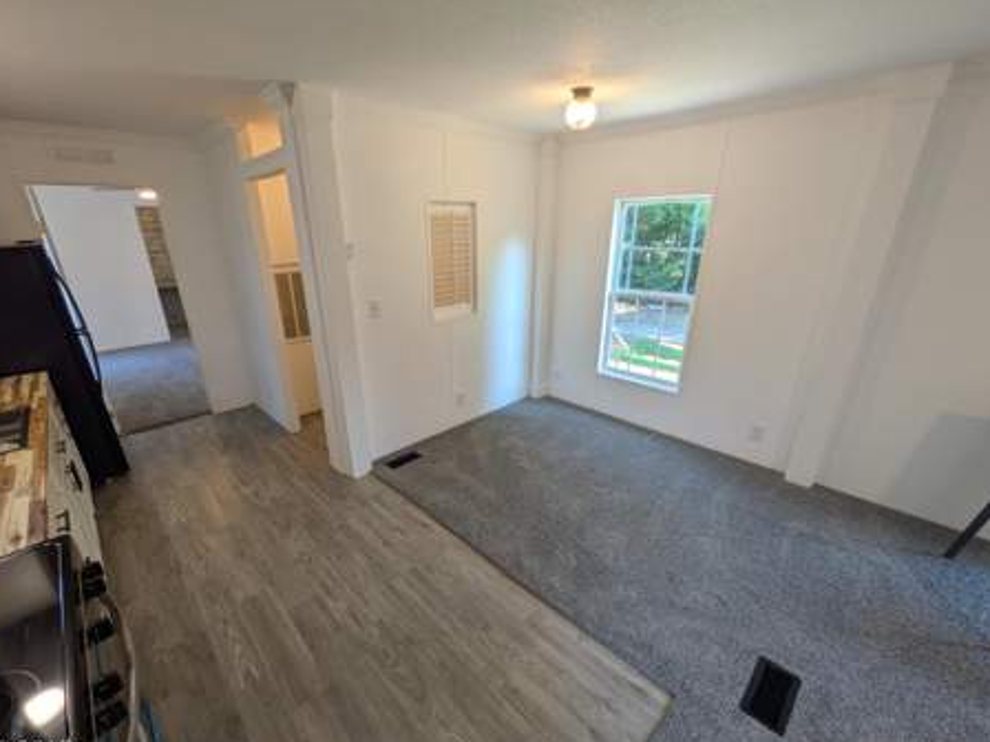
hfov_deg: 98.1
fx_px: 429
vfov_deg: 81.7
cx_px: 471
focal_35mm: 15
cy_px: 389
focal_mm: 1.83
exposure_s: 1/24
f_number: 2.2
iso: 45
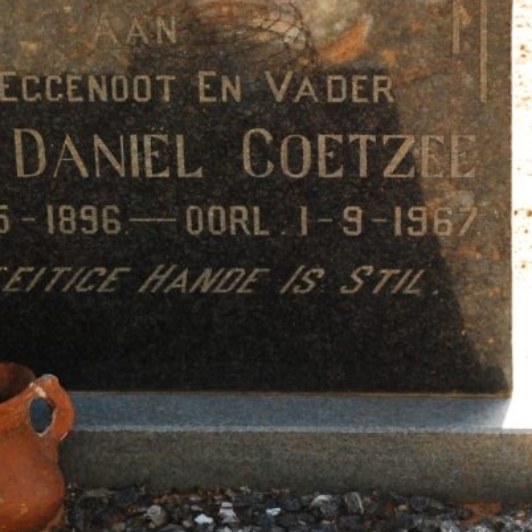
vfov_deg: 11.2
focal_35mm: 156
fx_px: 2712
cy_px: 251
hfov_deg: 11.2
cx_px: 126
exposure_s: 1/1000
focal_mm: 48
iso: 1600
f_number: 5.6
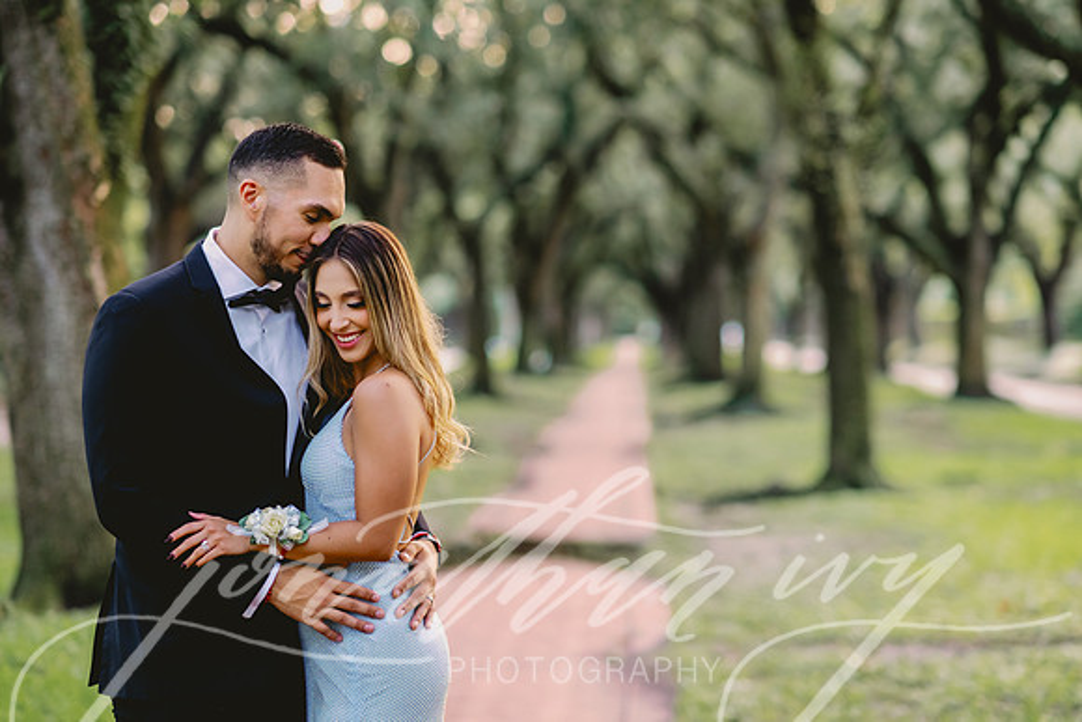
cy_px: 353
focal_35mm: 87
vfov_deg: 15.7
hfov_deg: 23.4
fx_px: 2612
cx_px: 553
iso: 1250
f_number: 2
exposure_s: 1/250
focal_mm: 85
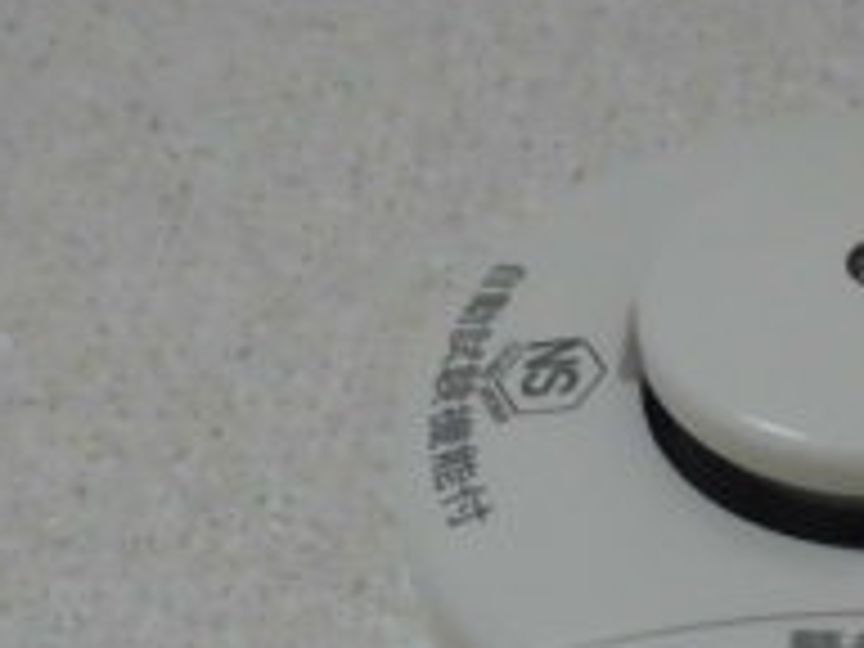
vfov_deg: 18.1
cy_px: 621
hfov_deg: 23.5
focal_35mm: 80
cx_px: 842
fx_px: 1997
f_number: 3.1
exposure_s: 1/100
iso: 800
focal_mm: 4.3
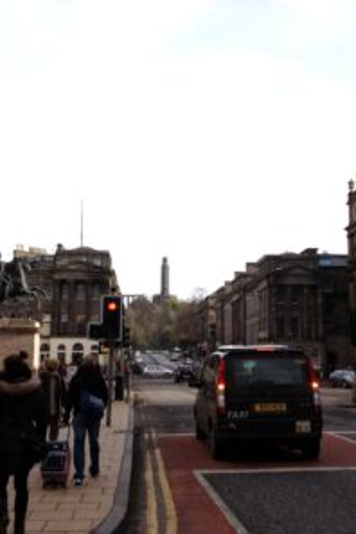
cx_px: 173
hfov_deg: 27.5
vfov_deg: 40.3
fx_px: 727
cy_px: 268
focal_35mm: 49
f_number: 2.4
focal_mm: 4.28
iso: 50
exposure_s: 1/836
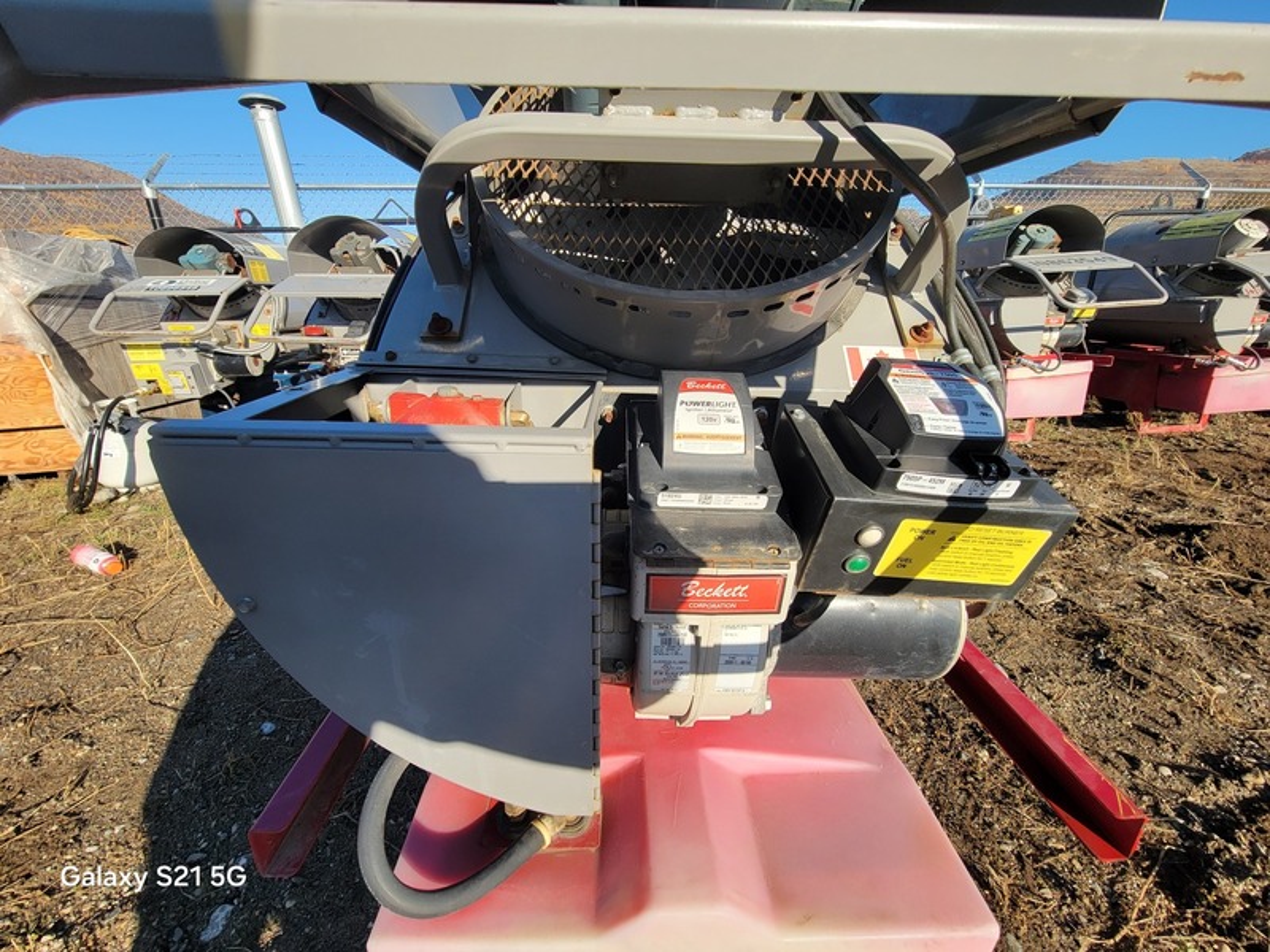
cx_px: 635
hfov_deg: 106.2
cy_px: 476
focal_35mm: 13
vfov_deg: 89.9
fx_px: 477
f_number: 2.2
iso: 50
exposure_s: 1/816
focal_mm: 2.2
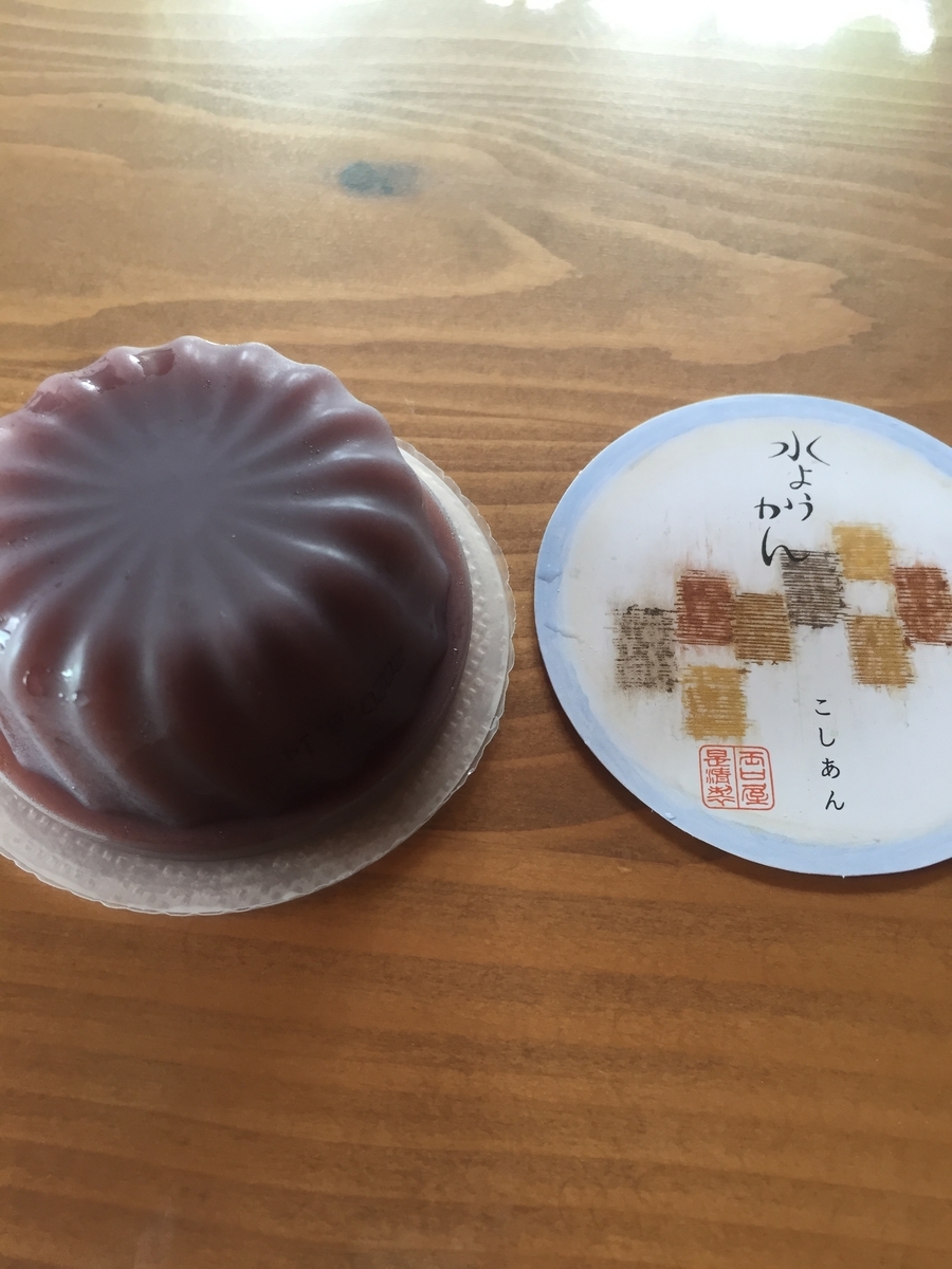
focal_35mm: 29
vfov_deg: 61.7
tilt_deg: -61.5
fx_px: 1063
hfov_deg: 48.2
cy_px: 634
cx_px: 476
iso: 64
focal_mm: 4.15
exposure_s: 1/30
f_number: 2.2
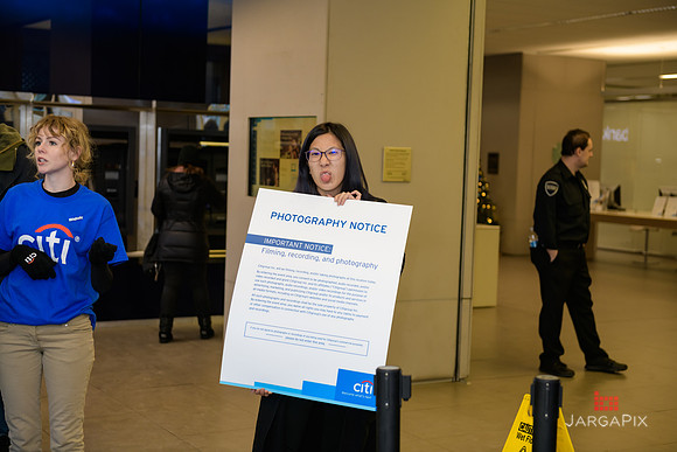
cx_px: 338
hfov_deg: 34.5
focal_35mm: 58
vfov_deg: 23.4
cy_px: 226
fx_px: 1091
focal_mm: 58
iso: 400
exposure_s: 1/125
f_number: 3.2
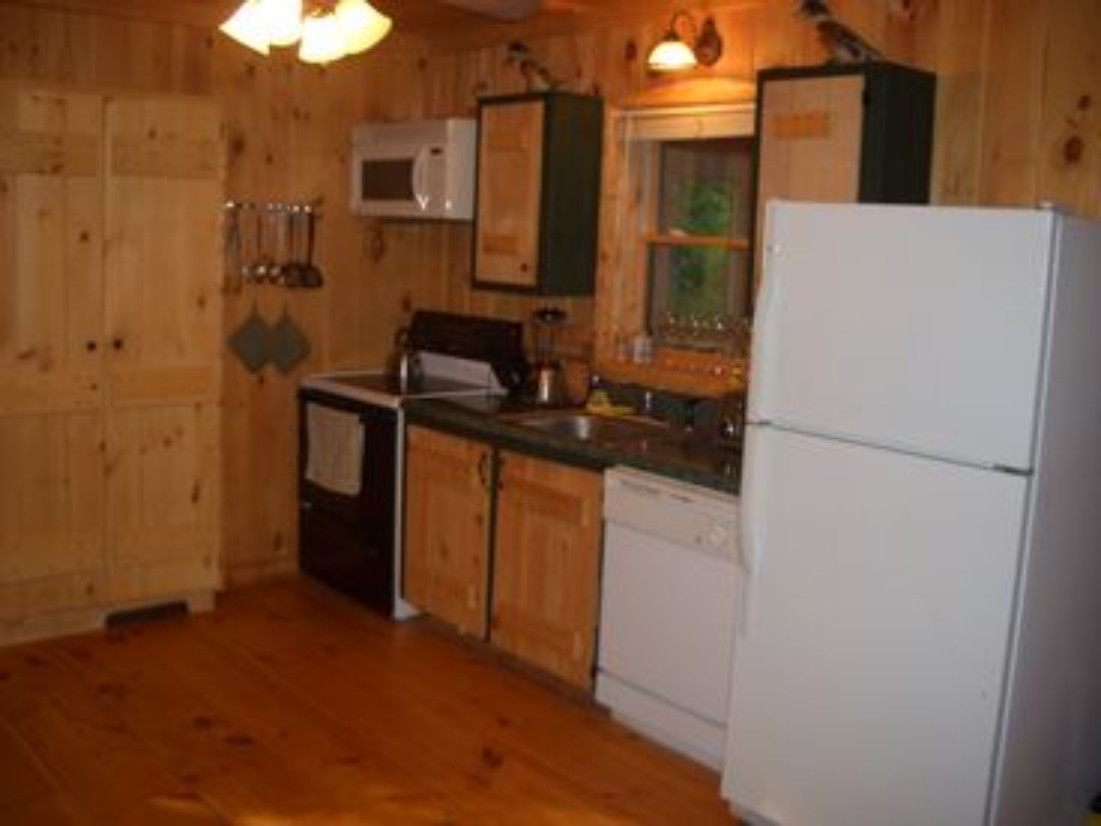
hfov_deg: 52.6
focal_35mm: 35
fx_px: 1113
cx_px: 550
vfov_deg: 40.7
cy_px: 413
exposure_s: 1/60
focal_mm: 5.8
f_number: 2.6
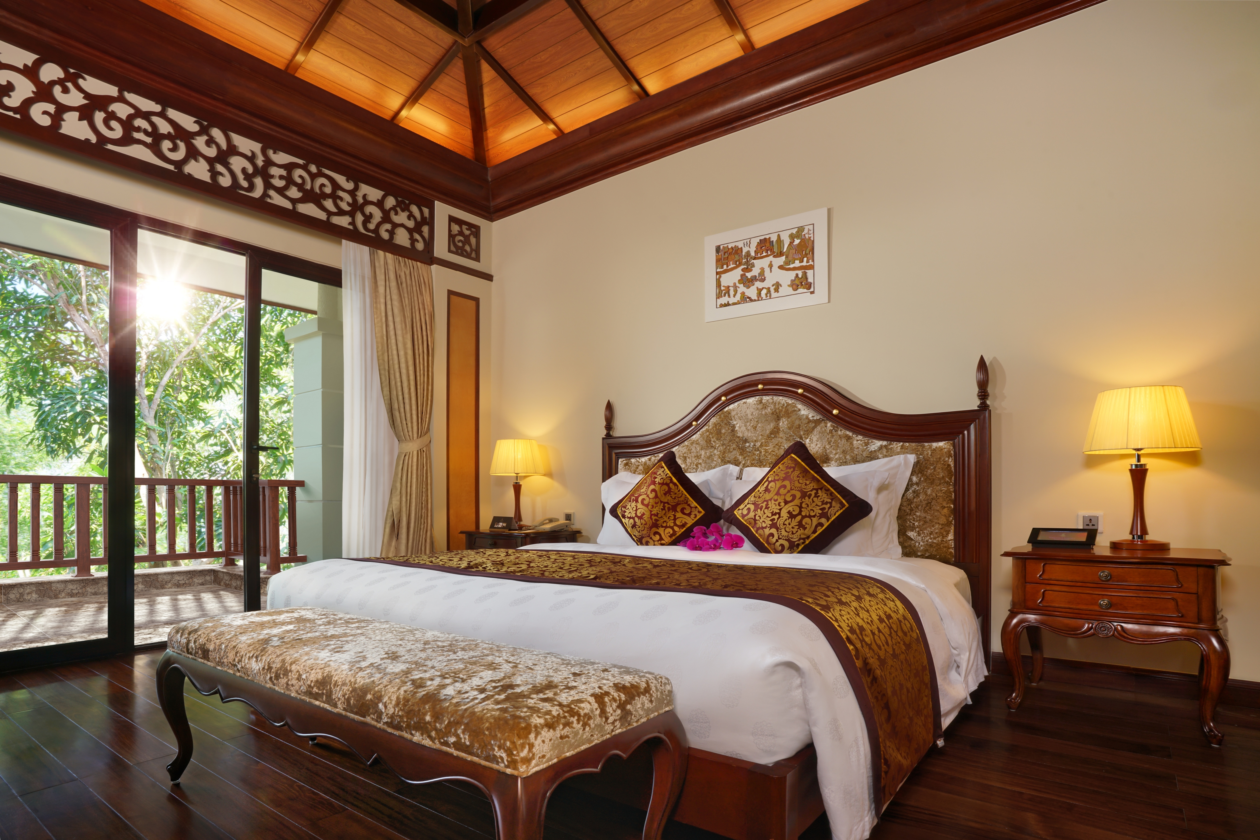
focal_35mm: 18
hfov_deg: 90.0
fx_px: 630
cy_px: 420
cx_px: 630
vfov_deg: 67.4
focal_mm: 18
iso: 100
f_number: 16
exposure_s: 1.3
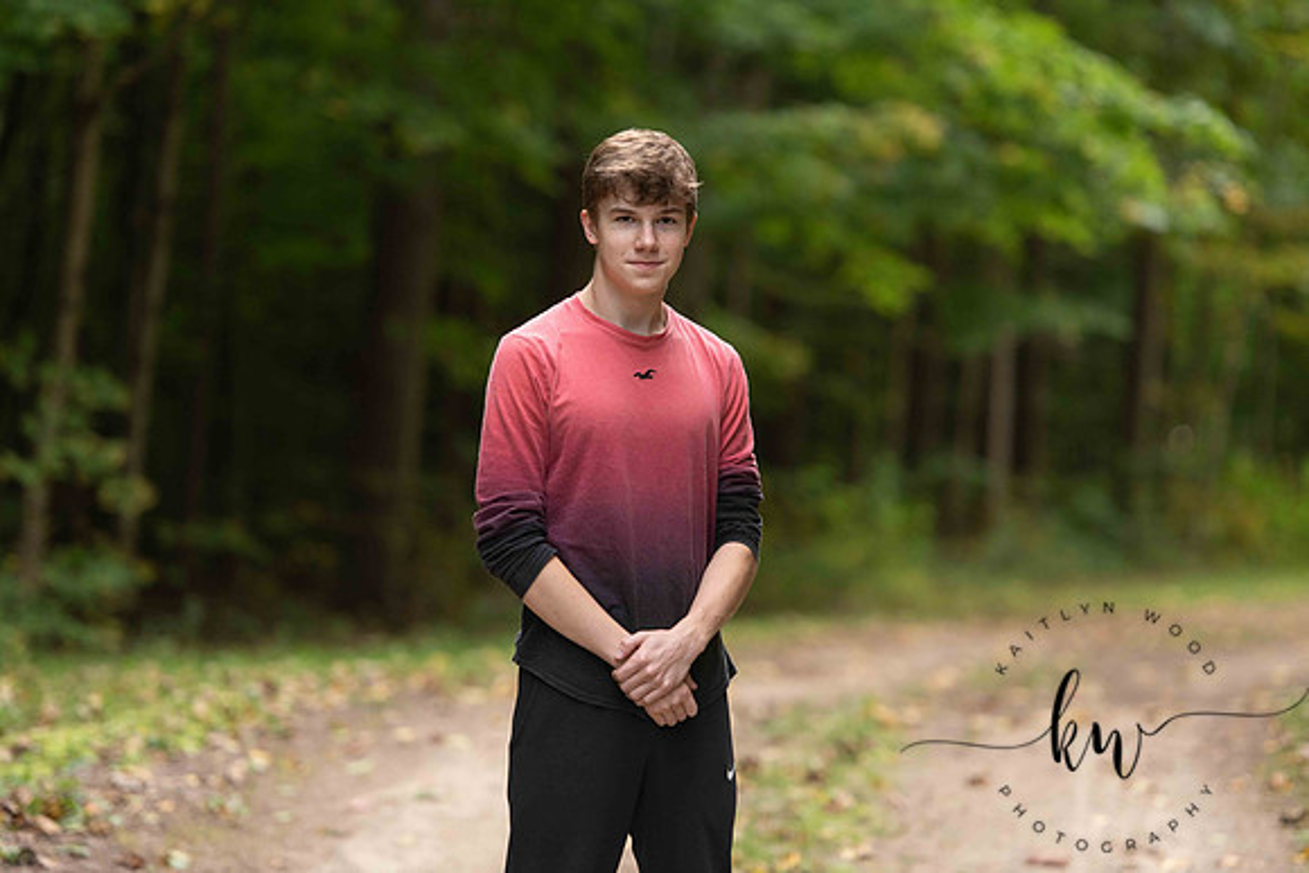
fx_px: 5819
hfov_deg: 12.8
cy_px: 436
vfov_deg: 8.6
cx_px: 654
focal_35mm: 160
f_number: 2.8
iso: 500
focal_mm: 160
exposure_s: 1/320
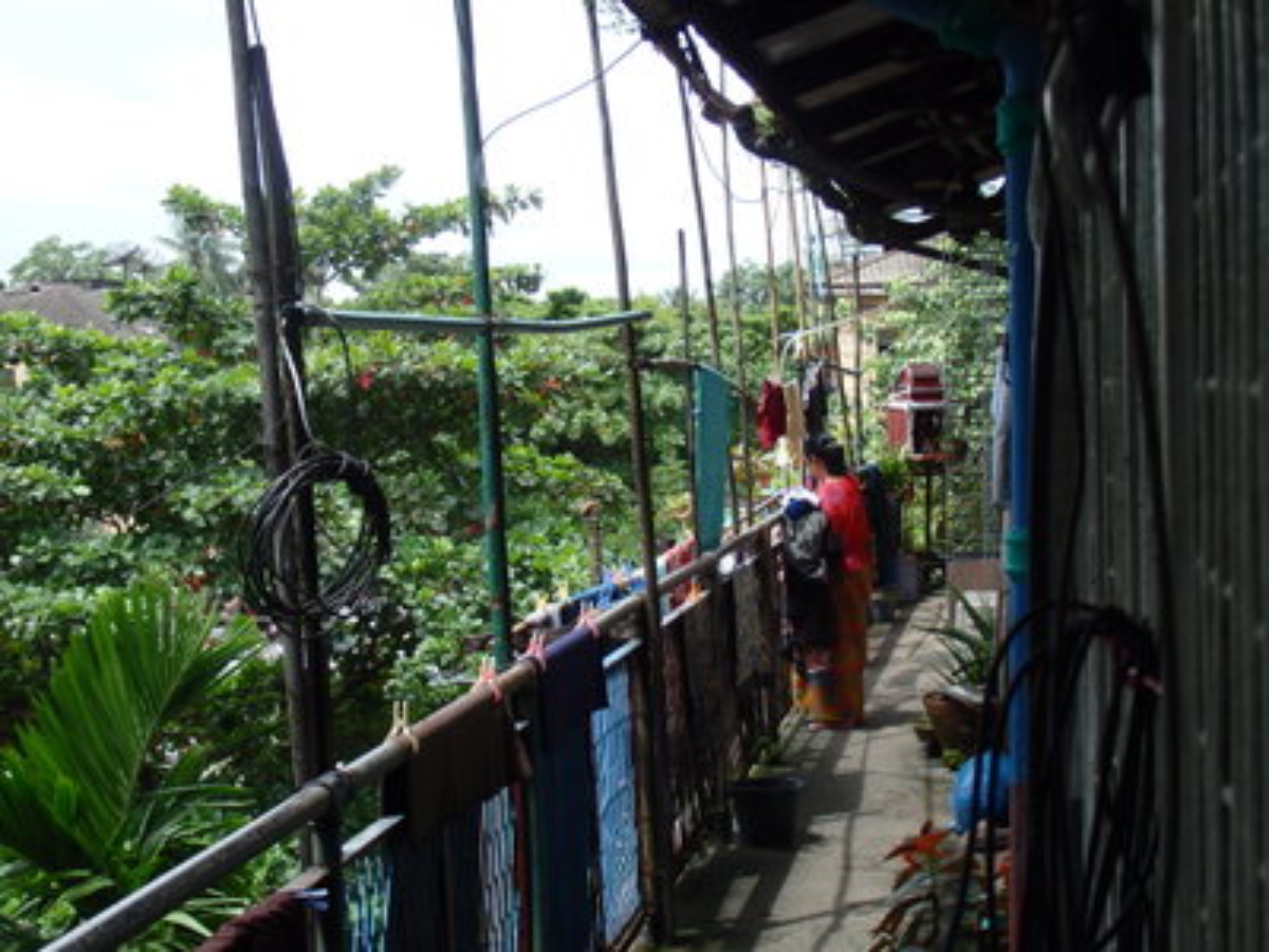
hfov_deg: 29.4
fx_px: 2420
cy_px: 476
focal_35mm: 66
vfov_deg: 22.3
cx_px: 634
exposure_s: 1/250
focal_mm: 11.9
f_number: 4.4
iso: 125
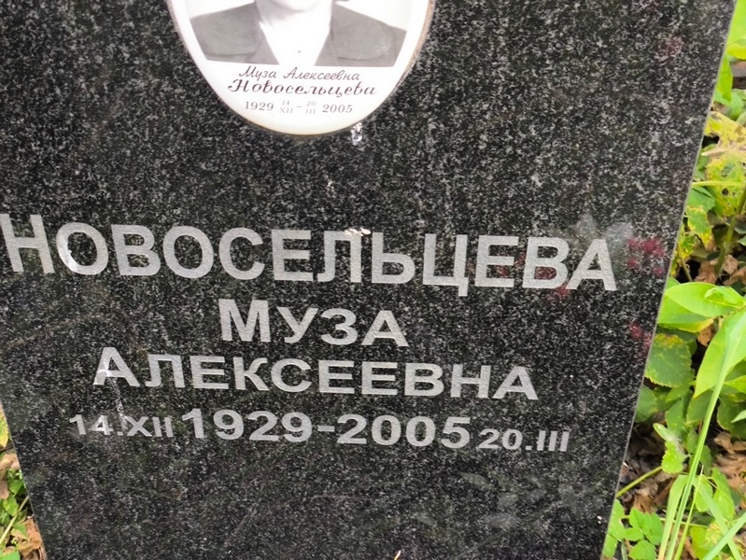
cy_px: 280
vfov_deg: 29.1
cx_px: 373
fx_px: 1078
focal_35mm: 50
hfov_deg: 38.2
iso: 200
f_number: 1.7
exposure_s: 1/60
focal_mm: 4.71
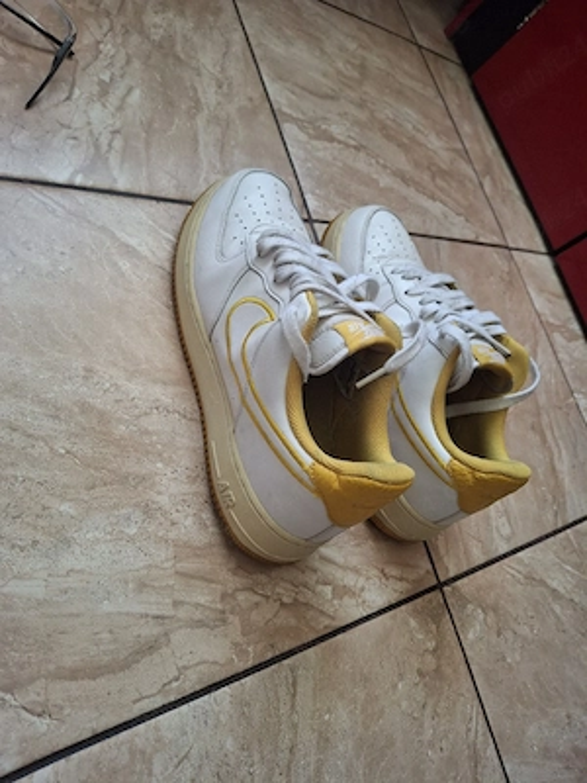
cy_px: 392
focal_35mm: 25
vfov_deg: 69.4
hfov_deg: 54.9
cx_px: 294
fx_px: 565
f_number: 1.8
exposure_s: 1/33
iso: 250
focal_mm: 4.69
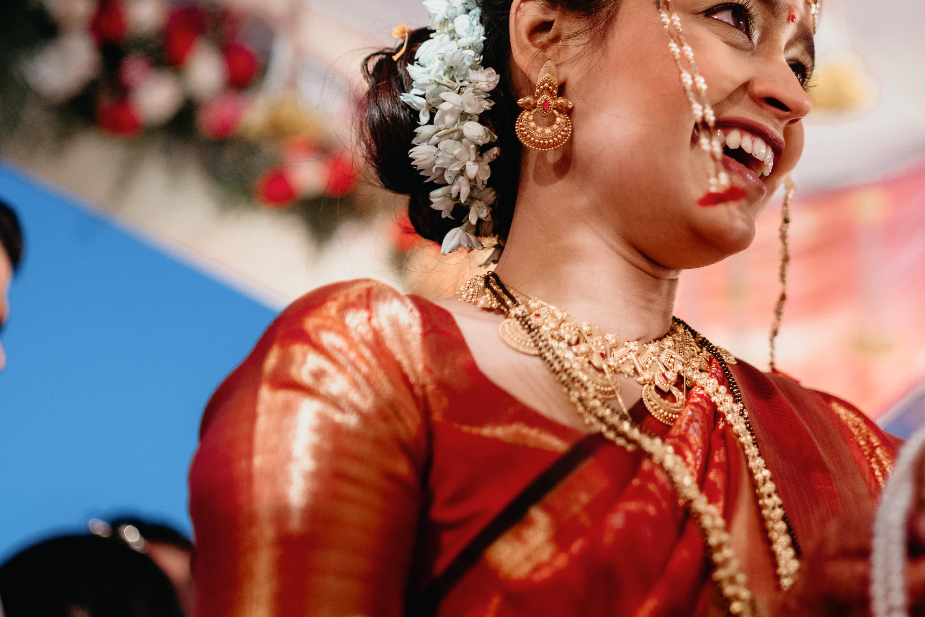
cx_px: 812
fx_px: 1773
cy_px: 213
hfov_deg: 28.3
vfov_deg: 19.7
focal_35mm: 69
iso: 500
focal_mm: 35
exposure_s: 1/320
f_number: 1.4
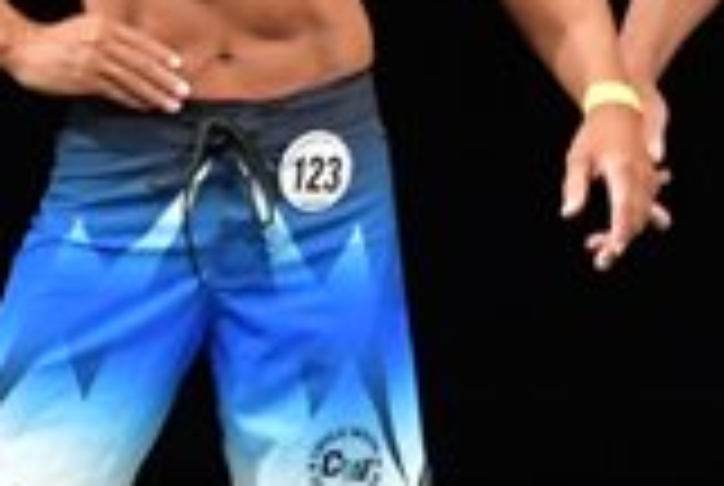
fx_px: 24661
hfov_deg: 1.7
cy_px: 122
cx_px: -461
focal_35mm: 1224
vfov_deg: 1.1
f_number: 5.6
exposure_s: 1/400
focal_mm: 170
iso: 3200
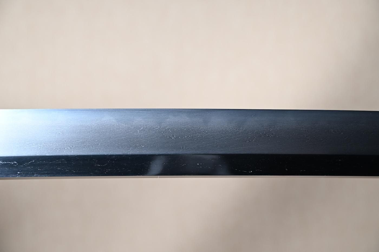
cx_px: 190
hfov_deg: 29.9
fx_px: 710
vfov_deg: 20.2
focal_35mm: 68
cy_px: 126
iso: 100
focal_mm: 45
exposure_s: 1
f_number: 4.8
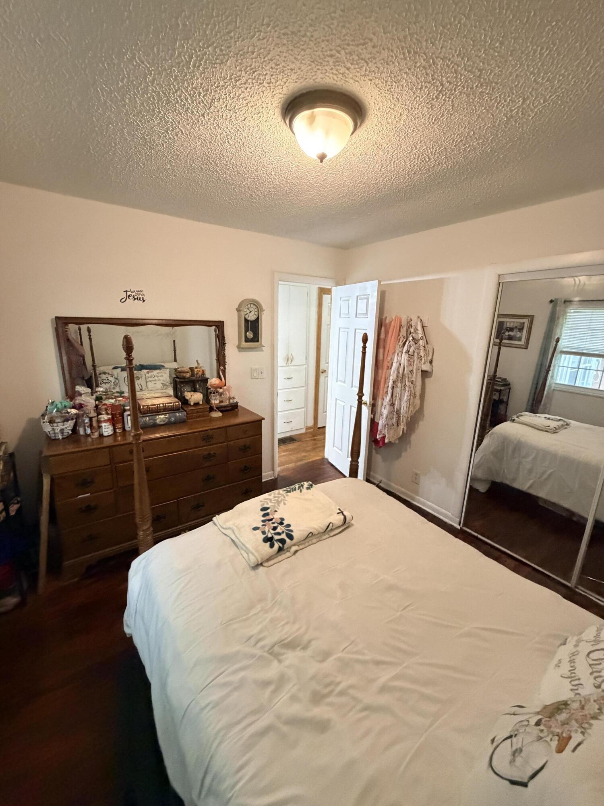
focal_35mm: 14
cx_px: 302
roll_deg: -1.8
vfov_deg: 102.1
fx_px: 326
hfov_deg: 85.7
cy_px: 403
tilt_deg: -13.0
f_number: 2.2
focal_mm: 2.22
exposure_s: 1/60
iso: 640
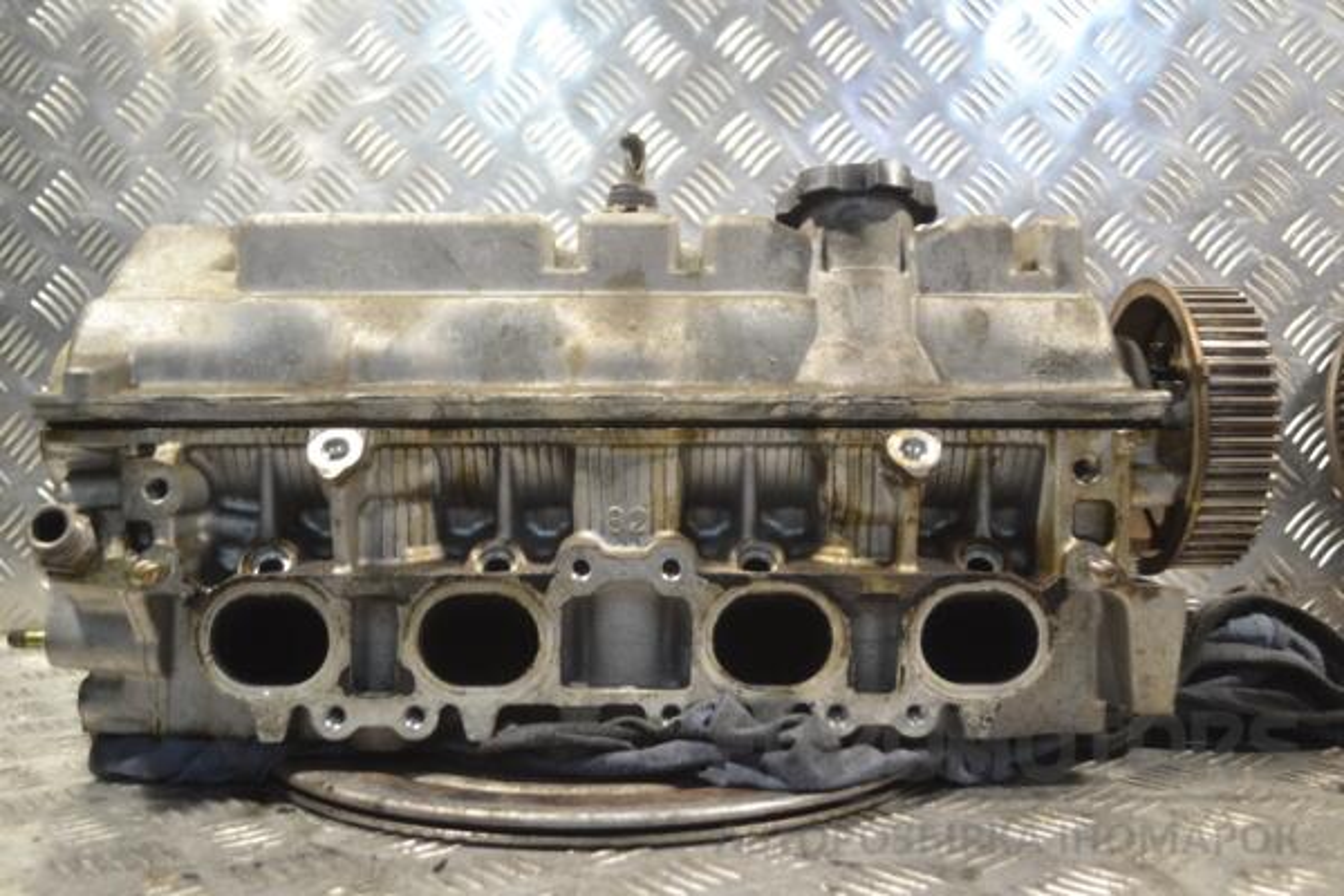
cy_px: 448
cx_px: 672
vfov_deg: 36.9
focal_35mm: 36
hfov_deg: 53.1
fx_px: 1344
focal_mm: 24
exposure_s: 1/60
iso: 500
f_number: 4
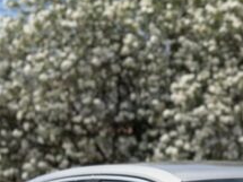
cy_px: 310
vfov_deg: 6.4
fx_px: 1607
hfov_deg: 8.5
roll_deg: -0.2
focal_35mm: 229
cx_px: 342
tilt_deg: -5.1
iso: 100
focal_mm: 6.76
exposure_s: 1/6536
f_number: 1.78
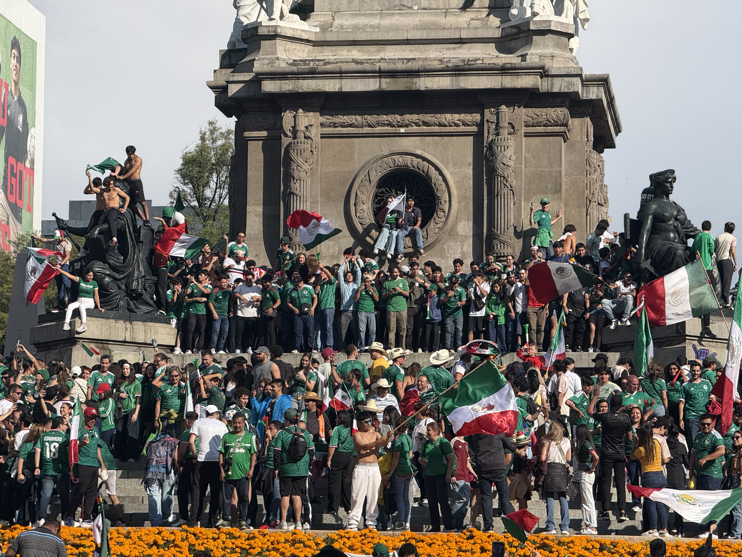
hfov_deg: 16.4
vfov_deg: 12.3
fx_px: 2572
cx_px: 371
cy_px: 278
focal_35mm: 120
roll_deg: -0.6
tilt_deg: +7.2
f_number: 2.8
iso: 64
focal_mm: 15.66
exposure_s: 1/1916
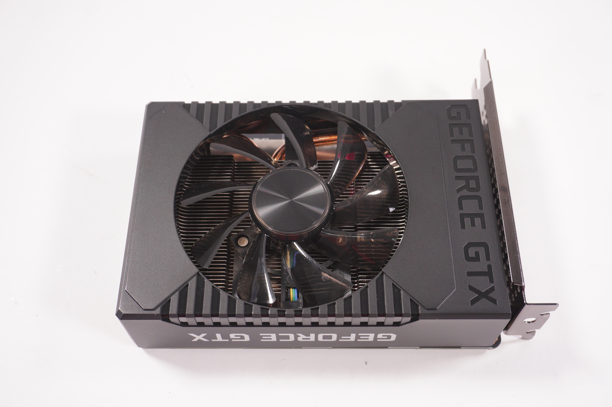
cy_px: 204
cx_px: 306
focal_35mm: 39
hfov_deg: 49.6
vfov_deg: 34.1
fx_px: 662
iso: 800
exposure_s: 1/200
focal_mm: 26
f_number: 5.6
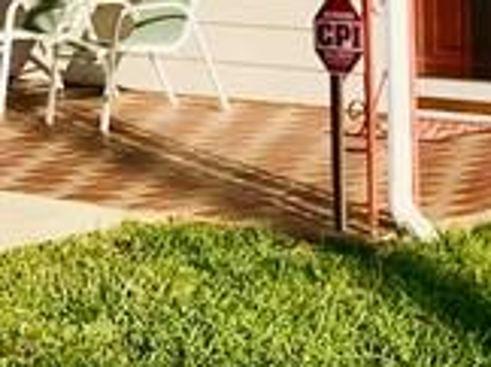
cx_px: 897
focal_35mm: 177
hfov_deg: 10.5
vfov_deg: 8.1
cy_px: -303
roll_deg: +1.7
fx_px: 2507
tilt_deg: +0.3
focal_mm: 3.99
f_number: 1.8
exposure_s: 1/2907
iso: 20
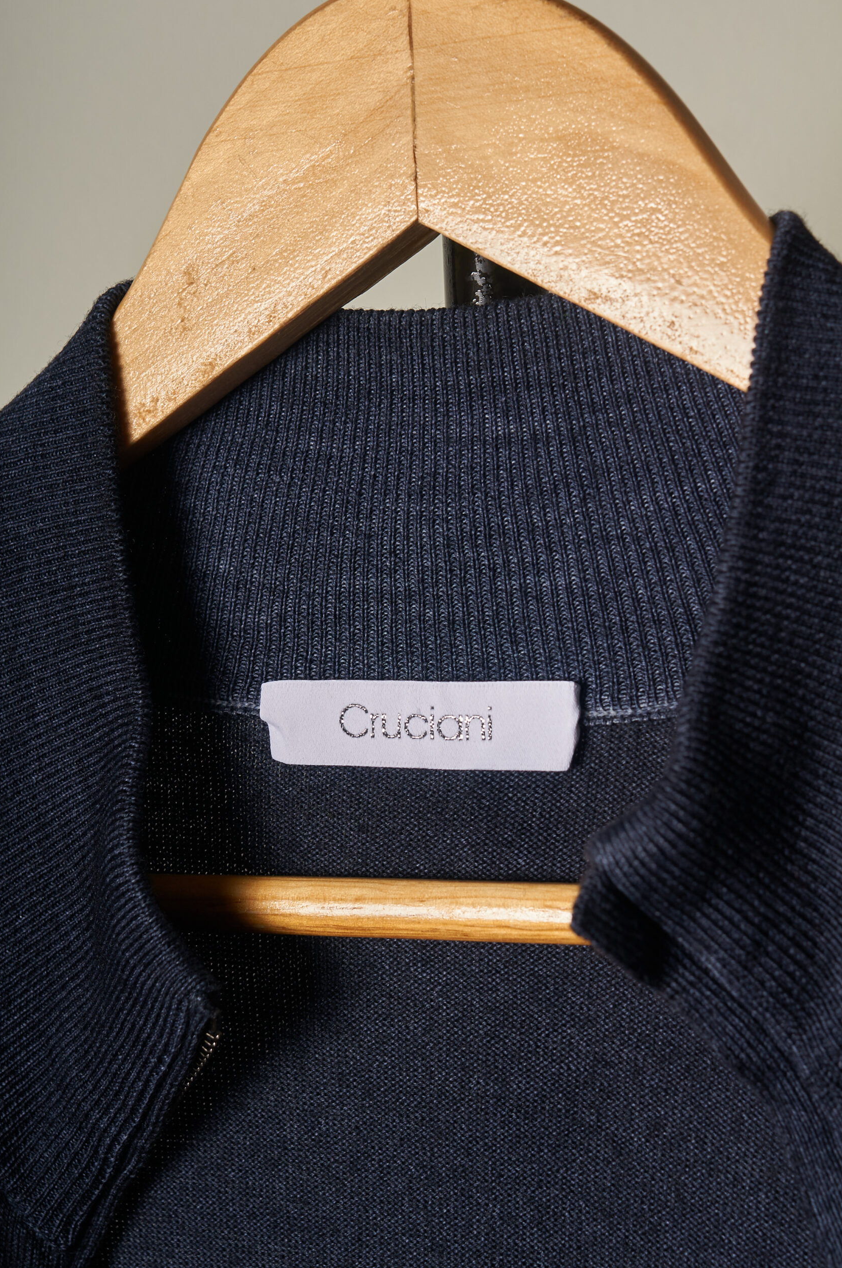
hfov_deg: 25.2
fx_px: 1882
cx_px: 424
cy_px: 634
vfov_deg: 37.2
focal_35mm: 54
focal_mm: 35
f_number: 9
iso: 200
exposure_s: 1/250
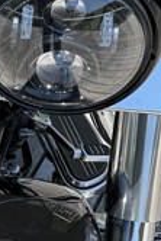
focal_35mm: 160
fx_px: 1071
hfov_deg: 8.6
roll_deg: +3.3
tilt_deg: -43.0
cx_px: 9
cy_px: 66
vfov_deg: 12.8
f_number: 1.78
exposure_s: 1/1727
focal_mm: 6.76
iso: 80
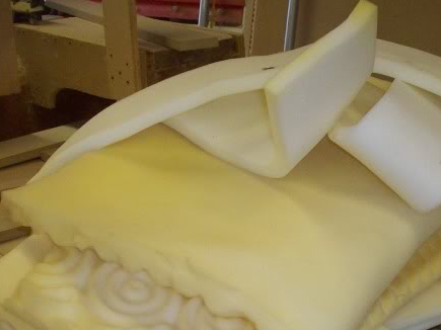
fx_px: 866
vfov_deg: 21.2
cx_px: 317
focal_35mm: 68
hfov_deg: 28.2
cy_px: 285
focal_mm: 6.2
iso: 200
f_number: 2.8
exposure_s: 1/64
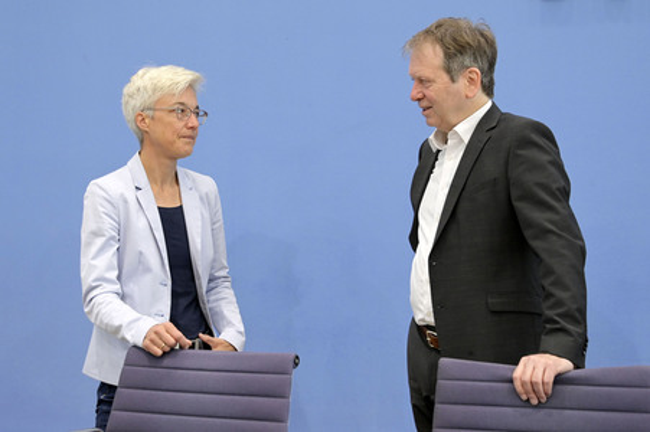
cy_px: 216
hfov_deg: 31.0
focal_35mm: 65
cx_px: 325
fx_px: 1173
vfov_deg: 20.9
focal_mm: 65
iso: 5000
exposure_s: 1/640
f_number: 5.6
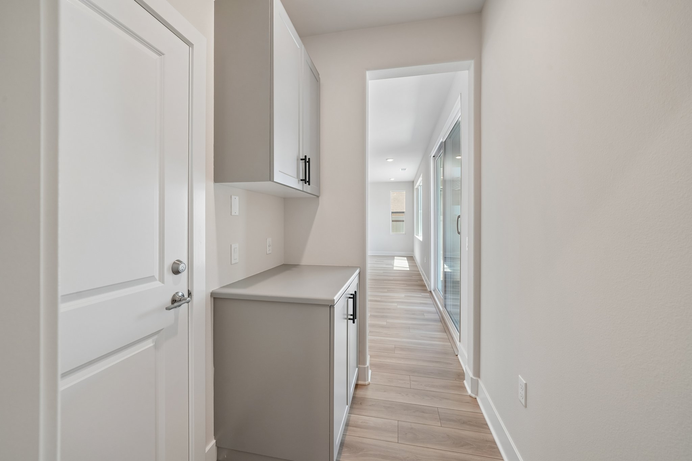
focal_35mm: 14
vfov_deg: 81.2
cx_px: 346
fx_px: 269
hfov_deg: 104.3
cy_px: 230
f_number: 8
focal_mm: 14
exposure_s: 1/25
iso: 400
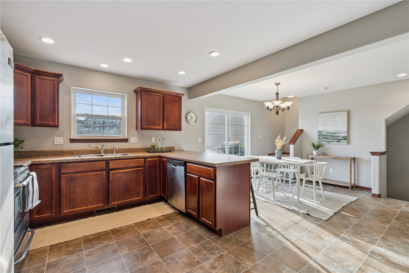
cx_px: 204
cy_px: 136
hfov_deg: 96.7
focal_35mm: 16
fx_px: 182
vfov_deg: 73.7
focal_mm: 16
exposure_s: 1/80
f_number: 8
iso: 640
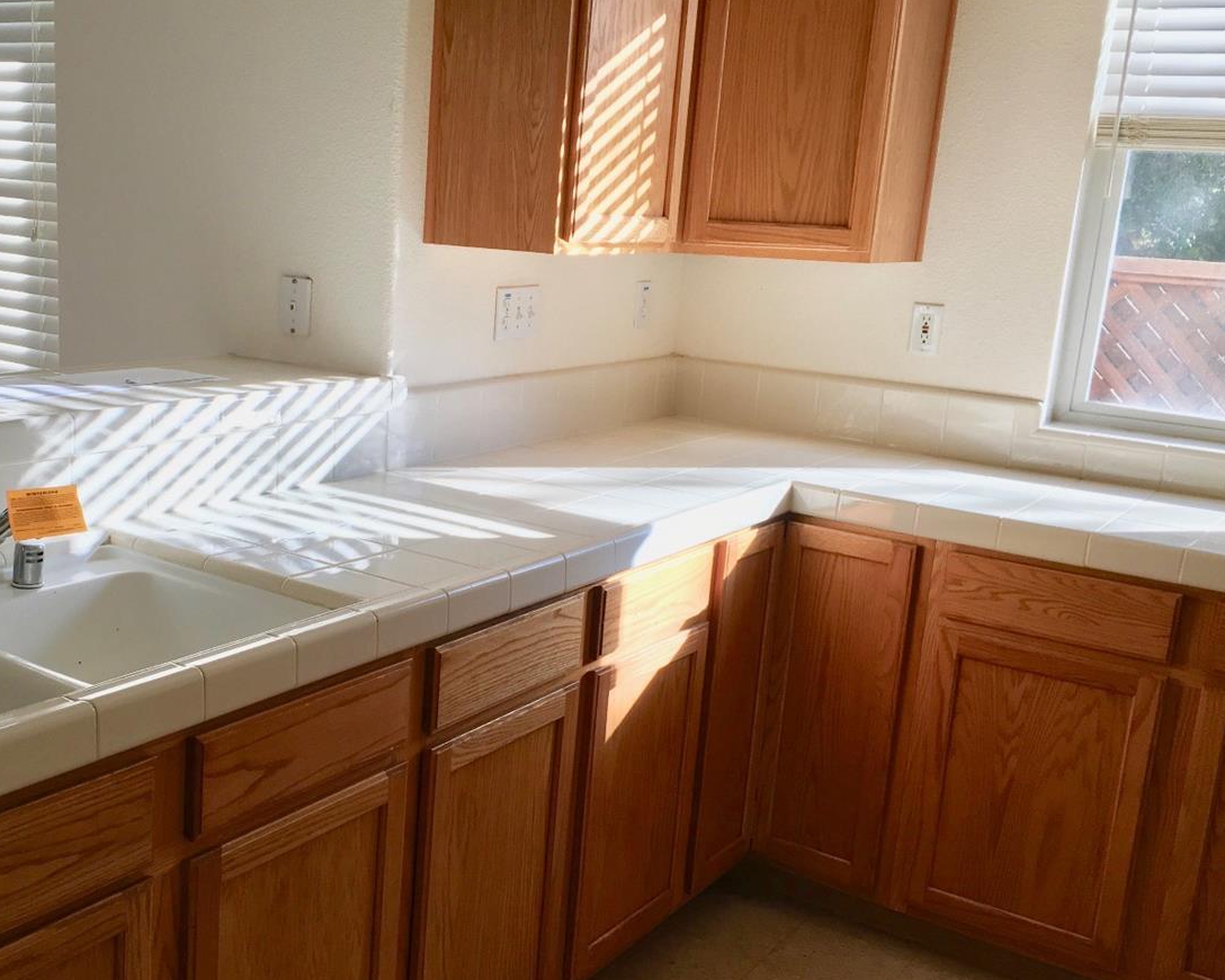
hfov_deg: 46.4
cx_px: 450
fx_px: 1414
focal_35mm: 39
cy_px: 502
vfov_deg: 38.2
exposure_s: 1/120
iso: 40
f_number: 2.2
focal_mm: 4.15
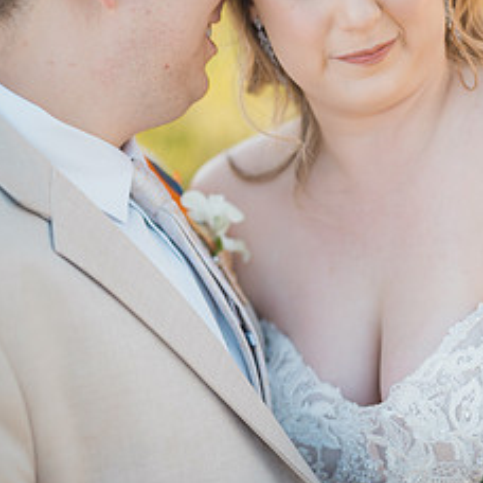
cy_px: 235
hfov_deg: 20.6
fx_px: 1326
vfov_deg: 20.6
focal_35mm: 84
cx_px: 284
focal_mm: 50
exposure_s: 1/1600
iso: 125
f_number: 1.4
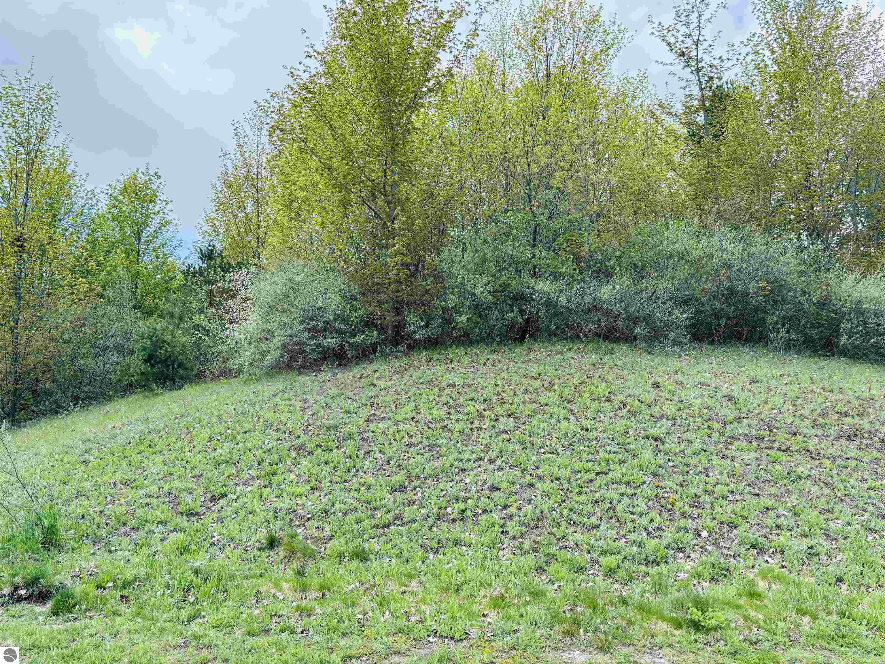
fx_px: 665
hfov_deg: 67.3
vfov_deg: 53.1
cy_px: 332
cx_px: 442
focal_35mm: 26
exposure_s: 1/742
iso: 50
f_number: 1.6
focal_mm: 5.96
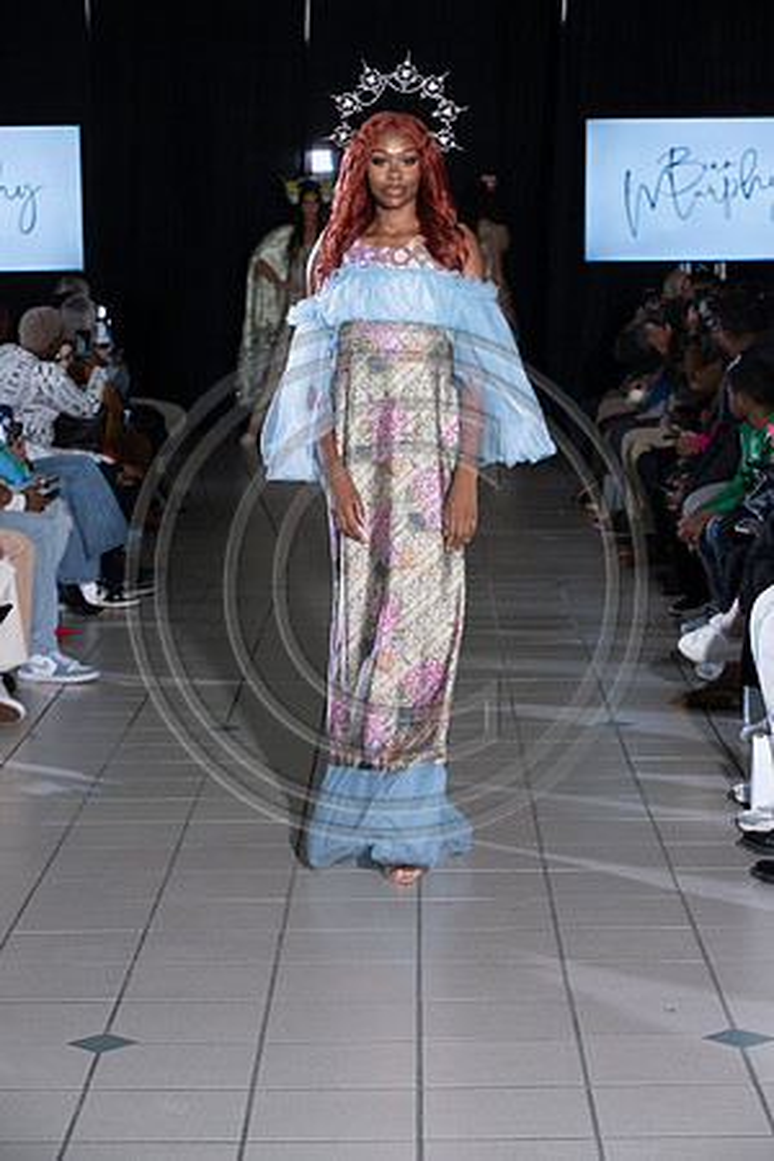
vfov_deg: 22.1
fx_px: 2967
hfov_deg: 14.9
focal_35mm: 92
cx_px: 387
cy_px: 580
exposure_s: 1/160
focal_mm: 92
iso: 1000
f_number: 6.3
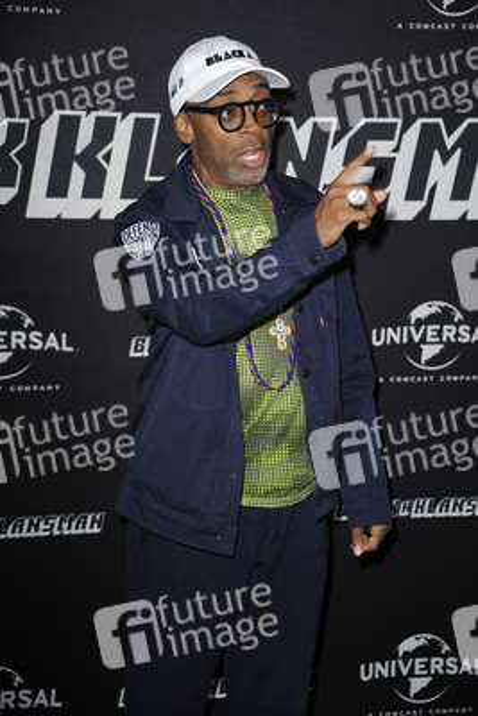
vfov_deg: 23.9
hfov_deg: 16.1
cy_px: 358
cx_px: 239
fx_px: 1691
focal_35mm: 85
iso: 500
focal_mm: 85
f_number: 5
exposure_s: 1/160
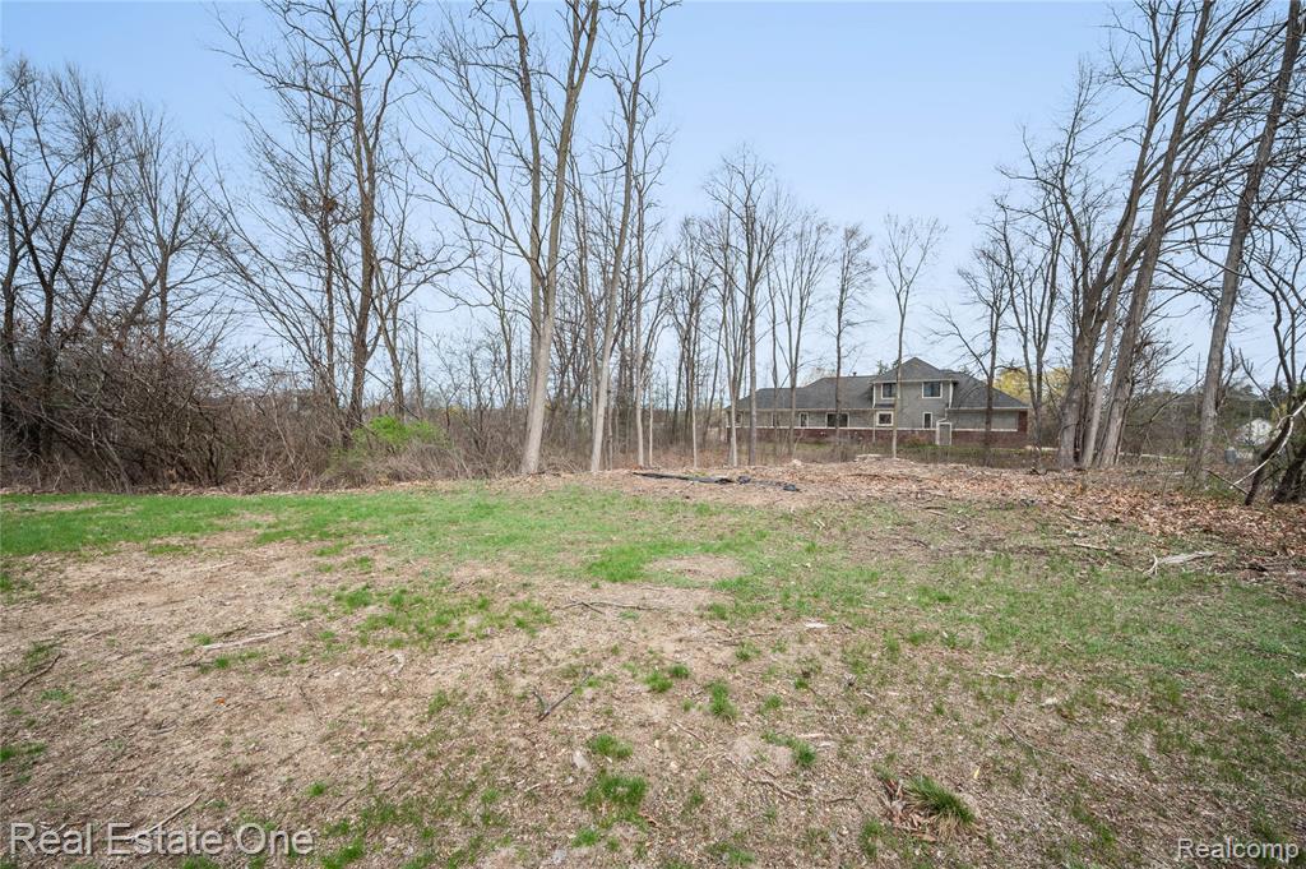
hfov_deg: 104.3
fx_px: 507
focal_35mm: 14
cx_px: 653
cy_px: 434
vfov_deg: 81.1
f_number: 11
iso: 100
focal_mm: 14
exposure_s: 1/60
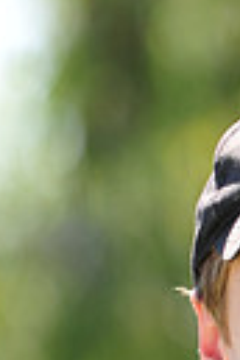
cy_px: 555
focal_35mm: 739
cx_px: 366
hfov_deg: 1.9
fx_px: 7389
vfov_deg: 2.8
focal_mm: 165
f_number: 4.5
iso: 200
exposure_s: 1/500
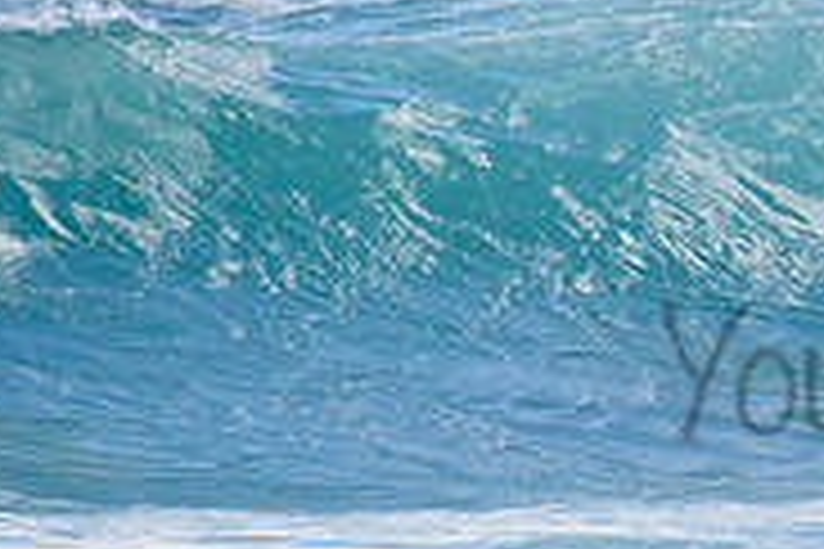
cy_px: 135
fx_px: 44538
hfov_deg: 1.1
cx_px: 1408
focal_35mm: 1946
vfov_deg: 0.7
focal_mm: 500
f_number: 5.6
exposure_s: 1/2000
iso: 220
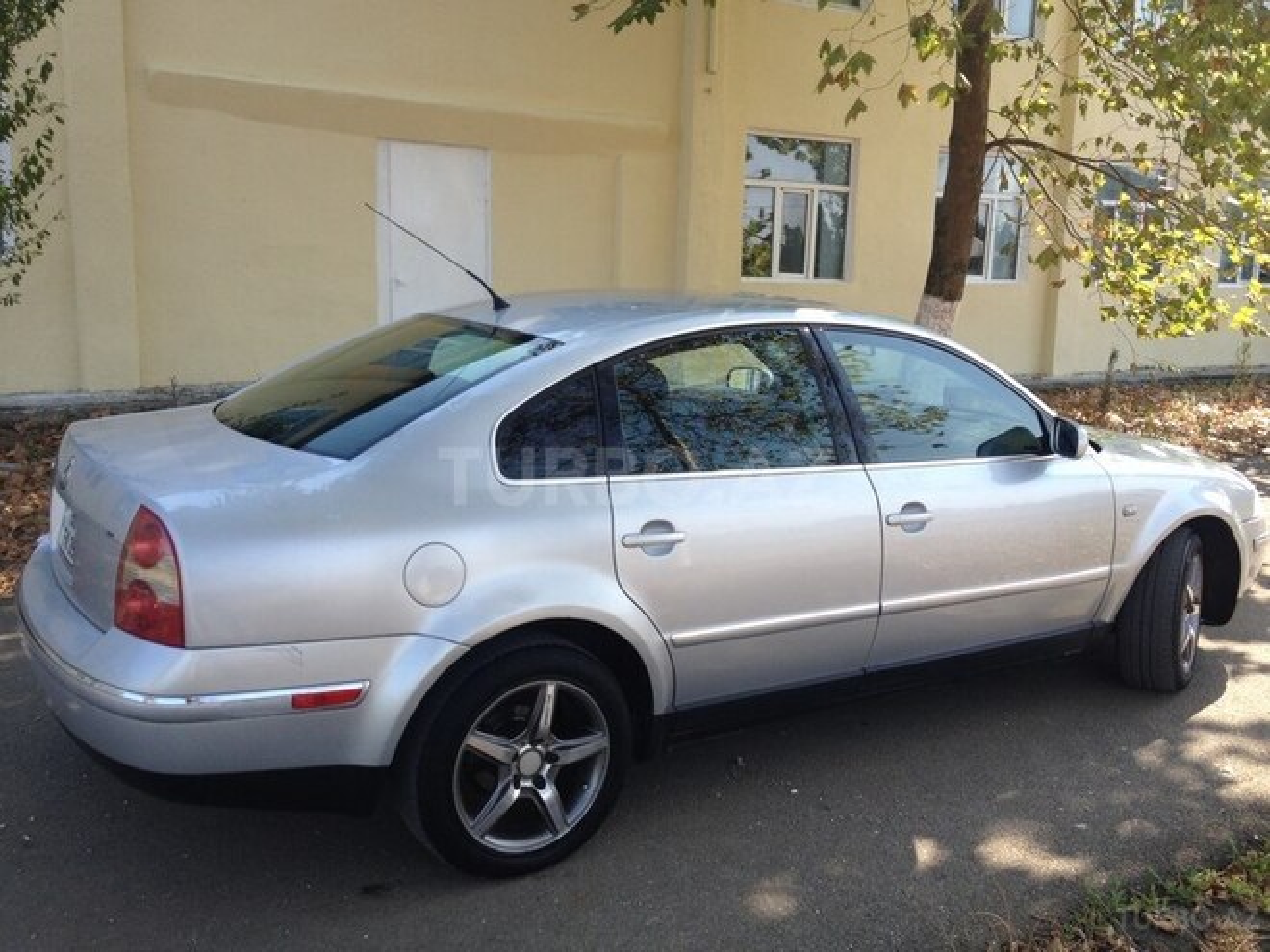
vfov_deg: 40.7
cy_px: 476
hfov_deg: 52.6
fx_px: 1284
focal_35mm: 35
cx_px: 635
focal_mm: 4.28
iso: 50
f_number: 2.4
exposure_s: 1/541
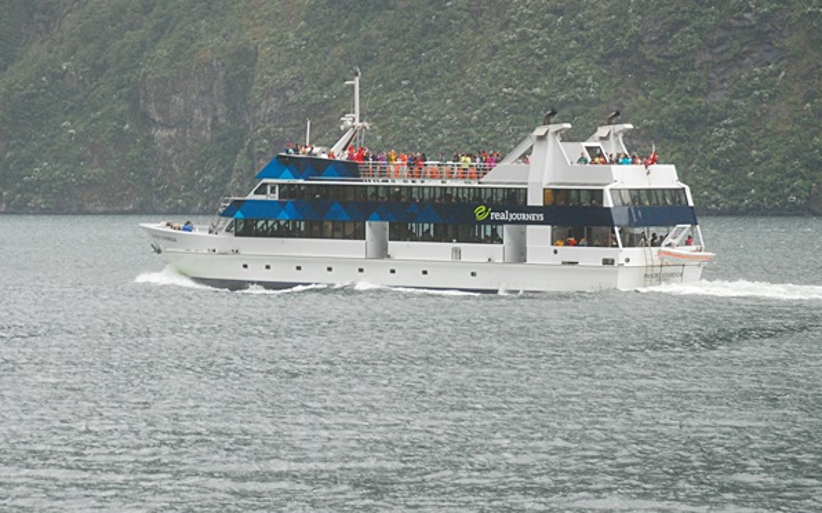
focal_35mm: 185
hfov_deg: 11.3
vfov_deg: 7.1
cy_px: 217
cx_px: 414
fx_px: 4143
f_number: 6.3
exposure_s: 1/160
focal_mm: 90
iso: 400
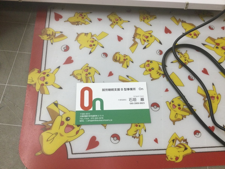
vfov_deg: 45.4
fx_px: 201
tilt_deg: -65.3
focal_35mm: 31
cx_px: 112
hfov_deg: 58.4
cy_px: 84
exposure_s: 1/30
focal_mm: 3.3
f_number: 2.4
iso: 50
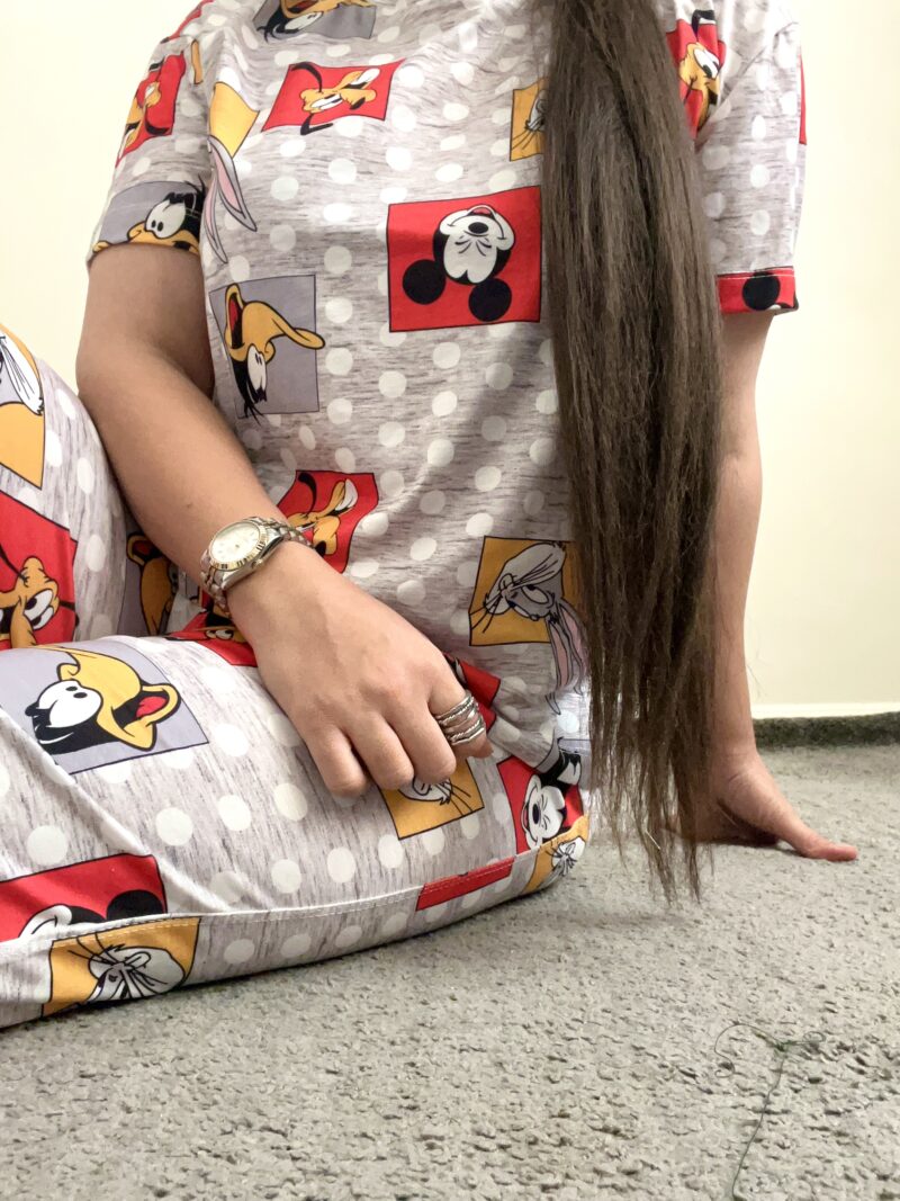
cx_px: 450
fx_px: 1040
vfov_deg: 60.0
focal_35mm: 30
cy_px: 600
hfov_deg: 46.8
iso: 320
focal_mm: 2.71
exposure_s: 1/60
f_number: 2.2
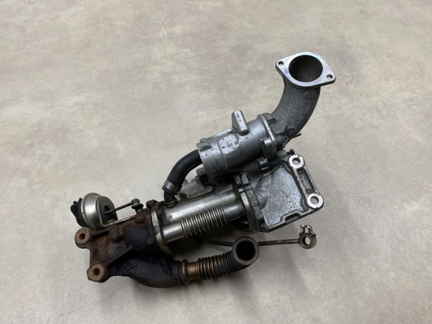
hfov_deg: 67.3
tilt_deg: -61.9
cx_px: 216
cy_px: 162
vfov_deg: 53.0
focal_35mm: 26
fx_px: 324
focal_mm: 4.25
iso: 32
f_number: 1.8
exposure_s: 1/179
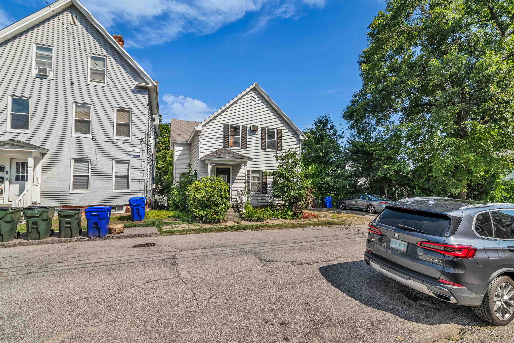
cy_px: 172
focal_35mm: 16
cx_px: 257
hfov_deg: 96.7
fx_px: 228
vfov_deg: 73.7
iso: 100
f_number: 8
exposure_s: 1/320
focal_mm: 16
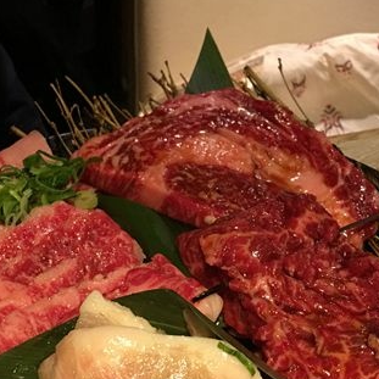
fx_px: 818
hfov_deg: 26.0
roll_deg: -4.6
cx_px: 229
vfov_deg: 26.1
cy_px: 213
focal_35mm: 66
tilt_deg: -31.9
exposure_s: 1/15
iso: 80
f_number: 2.2
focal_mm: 4.15
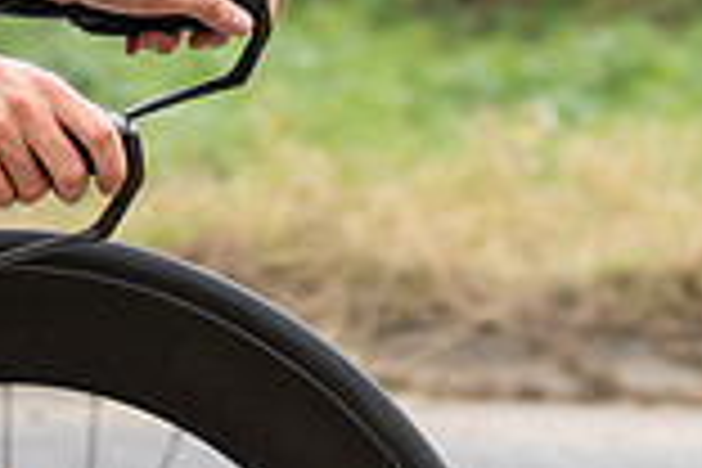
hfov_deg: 4.7
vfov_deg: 3.1
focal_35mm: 437
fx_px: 8521
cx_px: -658
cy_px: -563
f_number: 4
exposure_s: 1/1000
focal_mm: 80
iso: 800
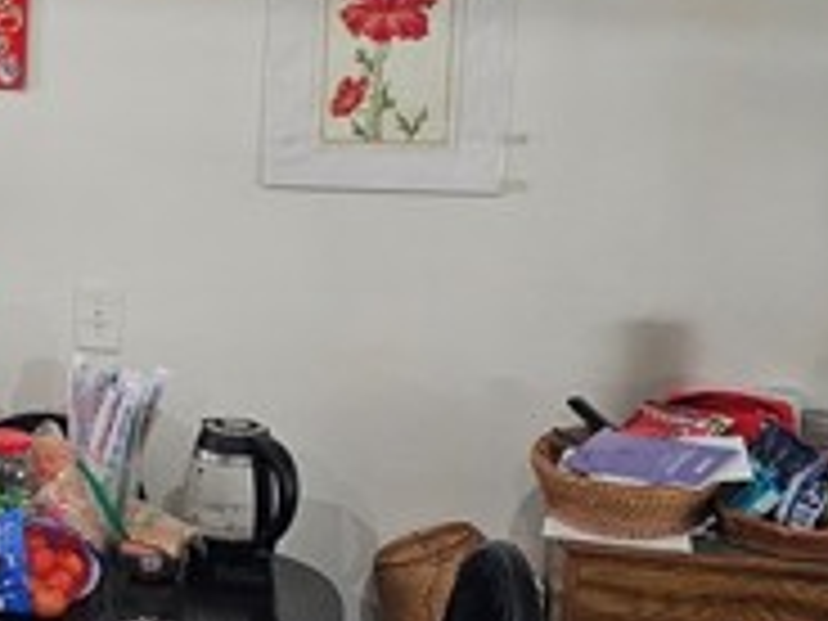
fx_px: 1914
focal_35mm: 80
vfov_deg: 18.4
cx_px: 22
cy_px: 292
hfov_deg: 23.5
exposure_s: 1/120
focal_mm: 6.3
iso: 320
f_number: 1.7
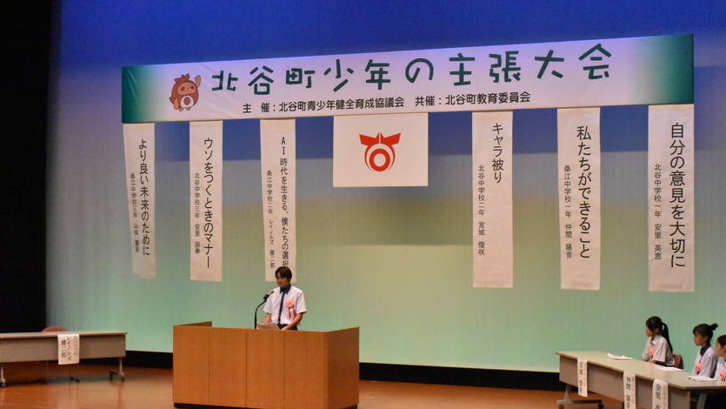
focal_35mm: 64
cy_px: 199
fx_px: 1232
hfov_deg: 32.8
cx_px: 364
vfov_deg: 18.8
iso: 12800
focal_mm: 40
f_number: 10
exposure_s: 1/400
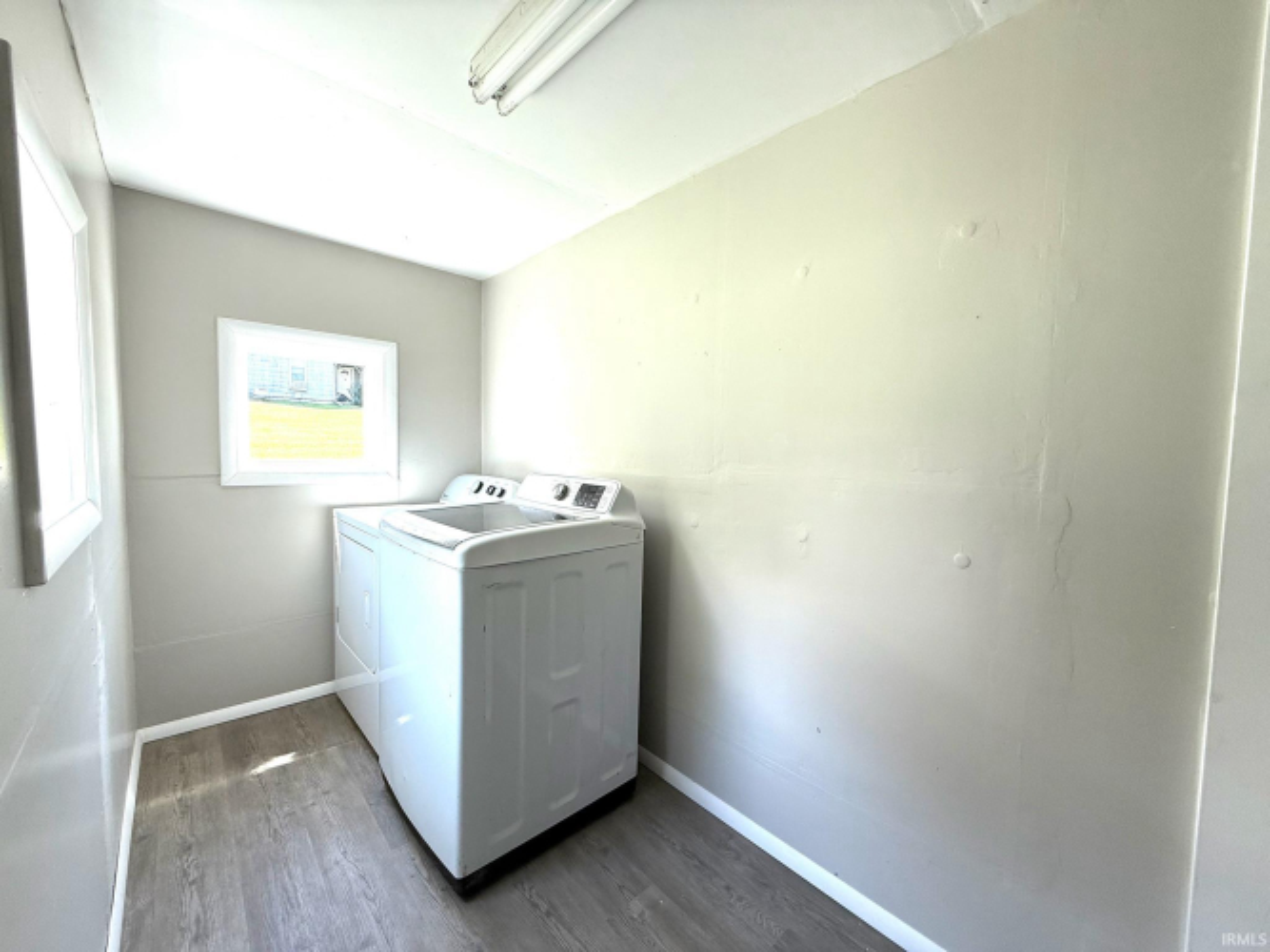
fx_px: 514
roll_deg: -1.1
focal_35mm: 14
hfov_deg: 102.1
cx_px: 635
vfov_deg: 85.7
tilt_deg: -3.4
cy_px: 476
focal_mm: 2.22
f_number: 2.2
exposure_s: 1/110
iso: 64
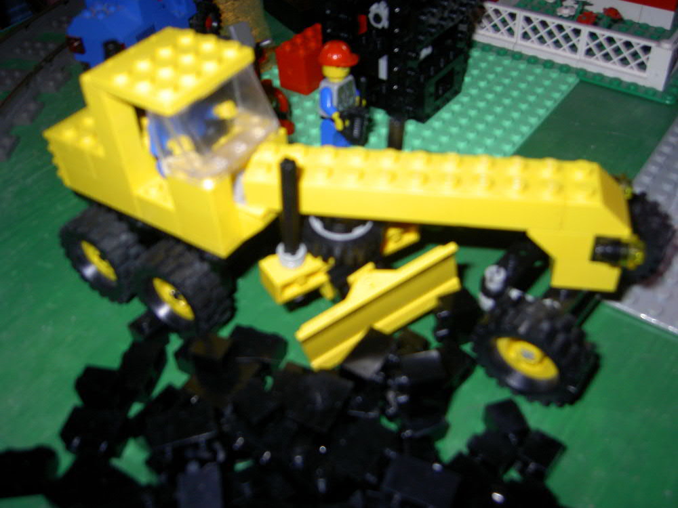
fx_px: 666
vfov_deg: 41.8
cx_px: 339
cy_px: 254
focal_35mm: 34
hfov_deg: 54.0
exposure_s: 1/60
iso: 100
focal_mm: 5.6
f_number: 2.8
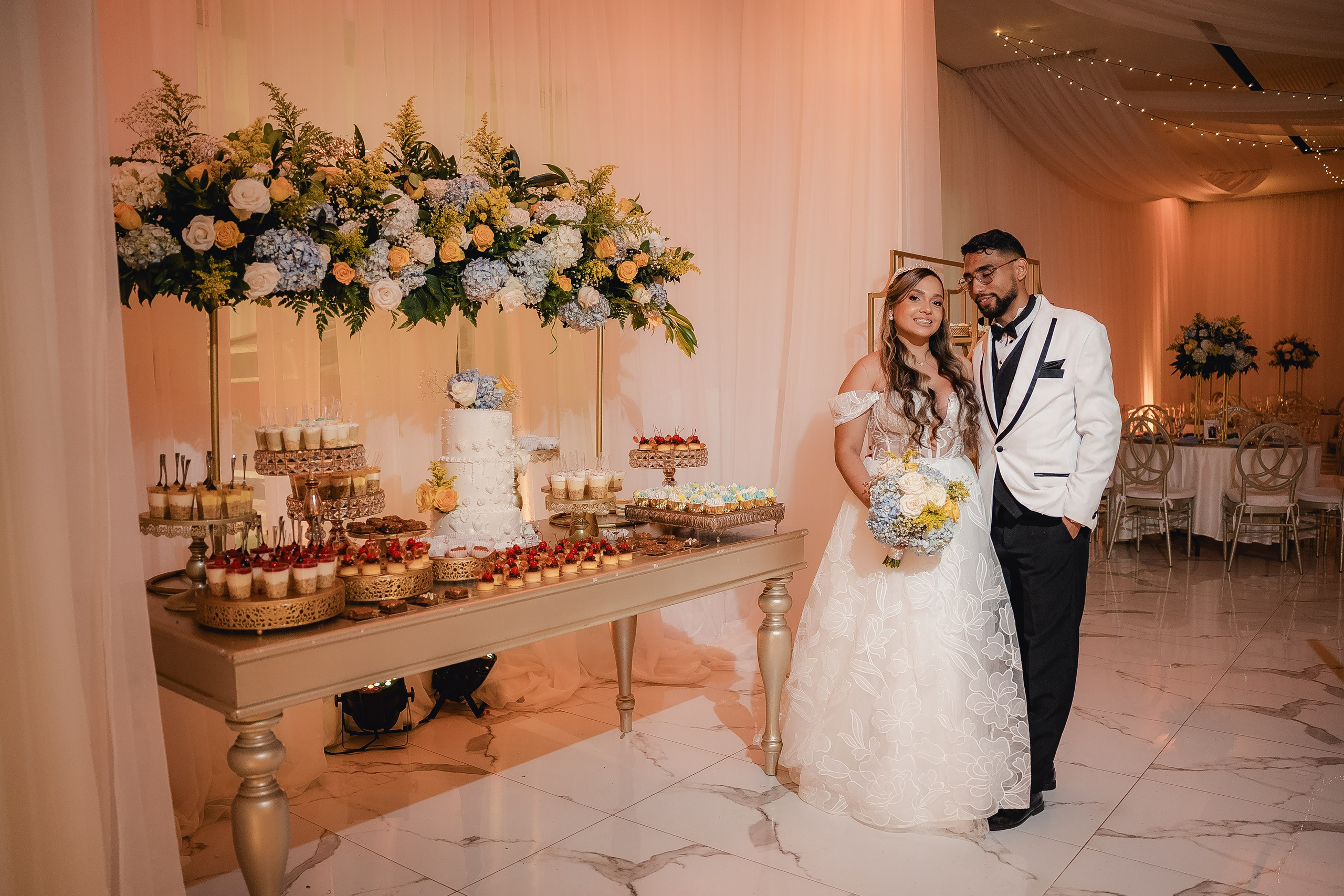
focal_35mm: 28
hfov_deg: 65.5
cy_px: 448
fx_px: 1045
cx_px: 672
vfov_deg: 46.4
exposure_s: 1/250
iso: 1250
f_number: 2.8
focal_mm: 28
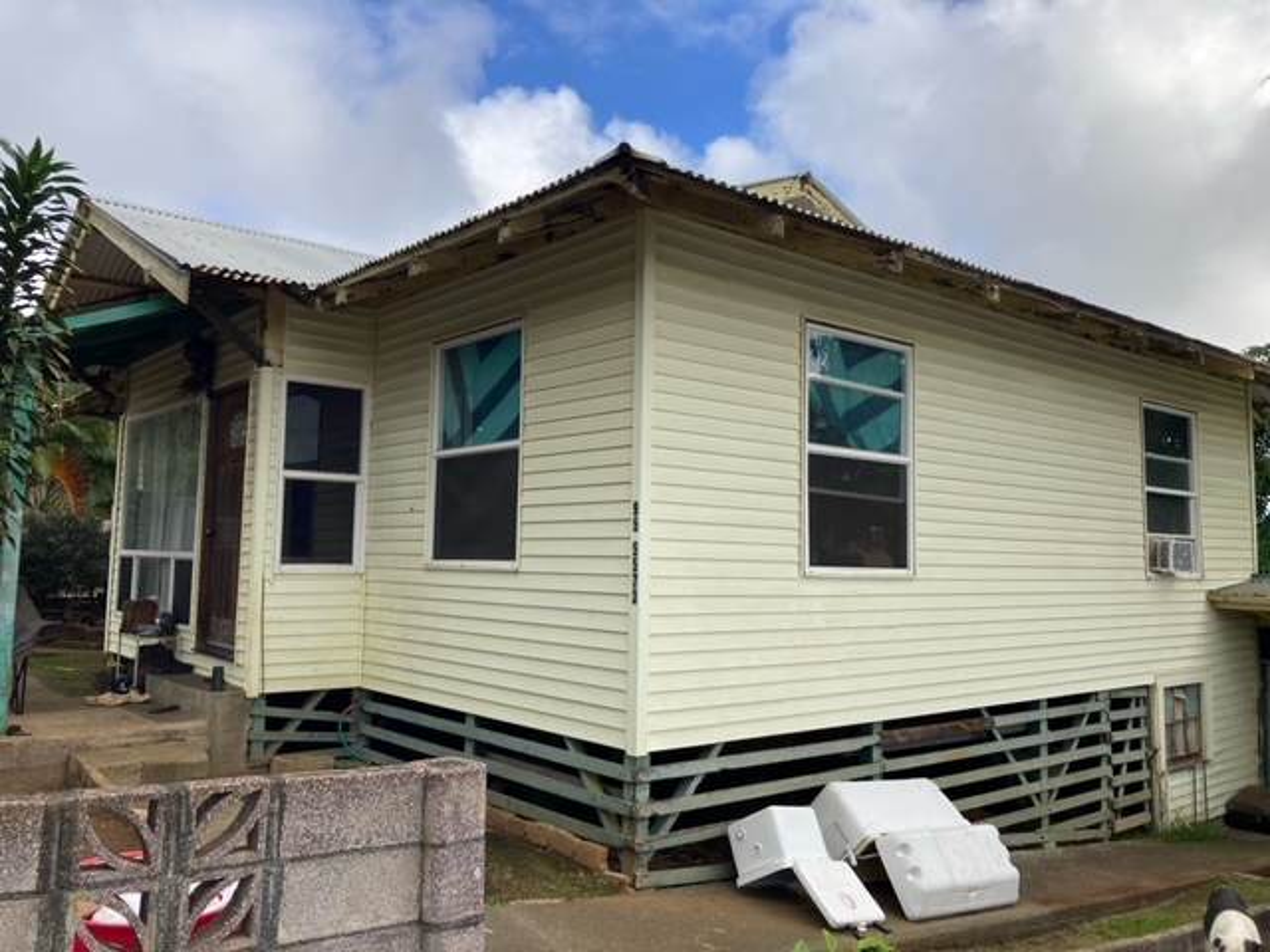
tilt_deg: +5.0
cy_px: 476
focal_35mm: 28
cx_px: 635
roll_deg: -1.5
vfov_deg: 49.7
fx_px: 1027
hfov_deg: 63.4
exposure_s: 1/1104
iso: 20
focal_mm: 3.99
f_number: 1.8
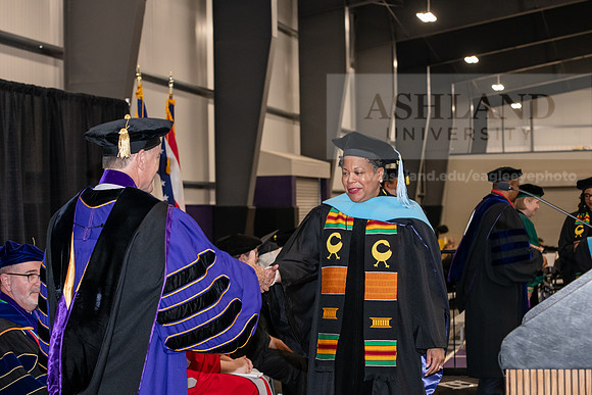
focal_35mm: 70
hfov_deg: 28.8
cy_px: 198
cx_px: 296
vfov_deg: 19.5
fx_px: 1151
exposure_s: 1/200
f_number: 5.6
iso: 2500
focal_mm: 70
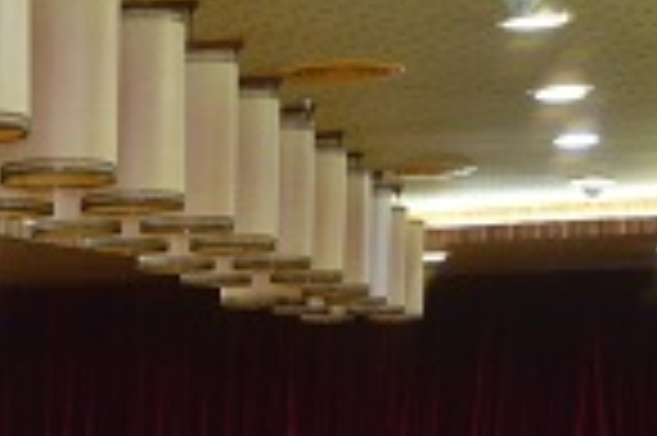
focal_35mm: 111
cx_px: -405
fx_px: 2023
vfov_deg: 11.2
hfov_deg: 16.4
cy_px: 861
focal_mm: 18
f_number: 5.6
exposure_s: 1/60
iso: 1600
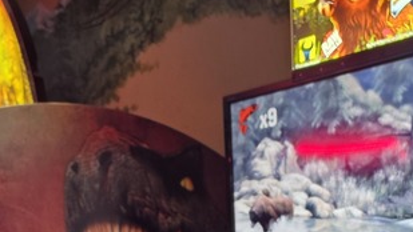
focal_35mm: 83
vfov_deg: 12.9
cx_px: 214
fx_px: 909
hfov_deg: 25.6
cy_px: 448
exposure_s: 1/52.5
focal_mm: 6.5
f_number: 1.4
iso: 100
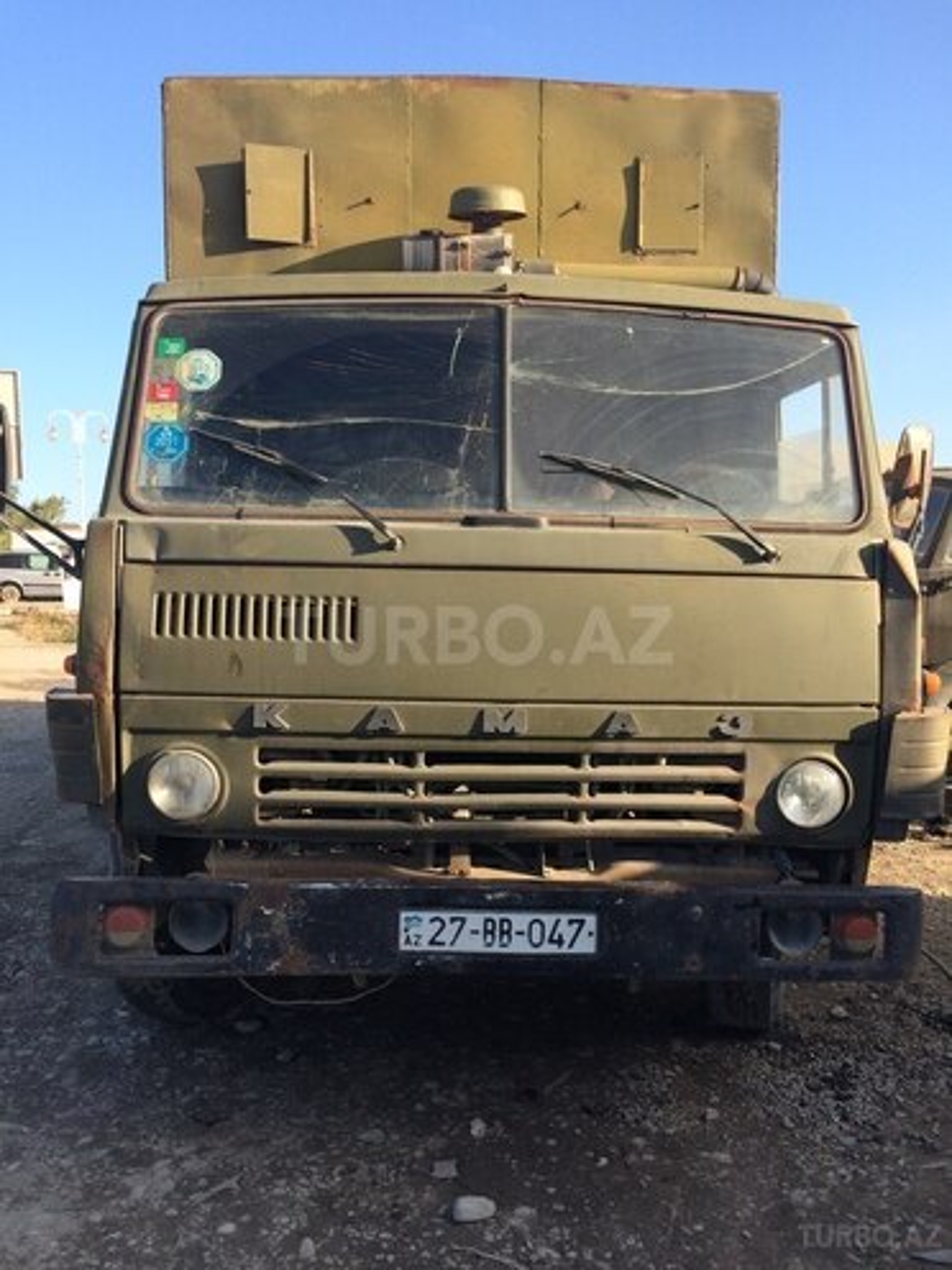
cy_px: 635
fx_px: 1063
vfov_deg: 61.7
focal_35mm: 29
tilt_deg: -5.7
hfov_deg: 48.2
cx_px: 476
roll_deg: +1.7
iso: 32
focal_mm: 4.15
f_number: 2.2
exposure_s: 1/707
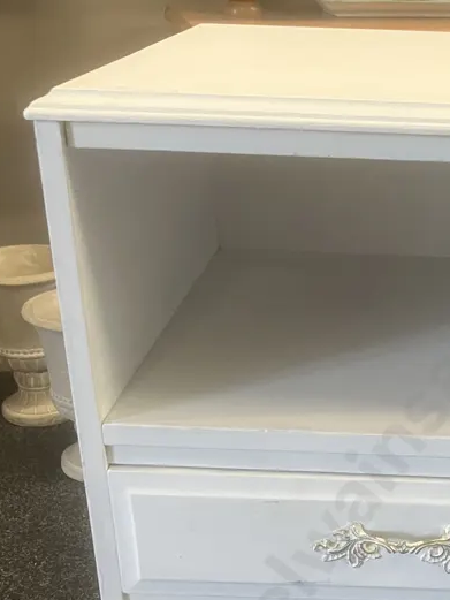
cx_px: 415
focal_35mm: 55
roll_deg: -2.4
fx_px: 953
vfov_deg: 34.4
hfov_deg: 25.6
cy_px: 424
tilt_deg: -26.4
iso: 200
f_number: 1.8
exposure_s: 1/50
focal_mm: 3.99
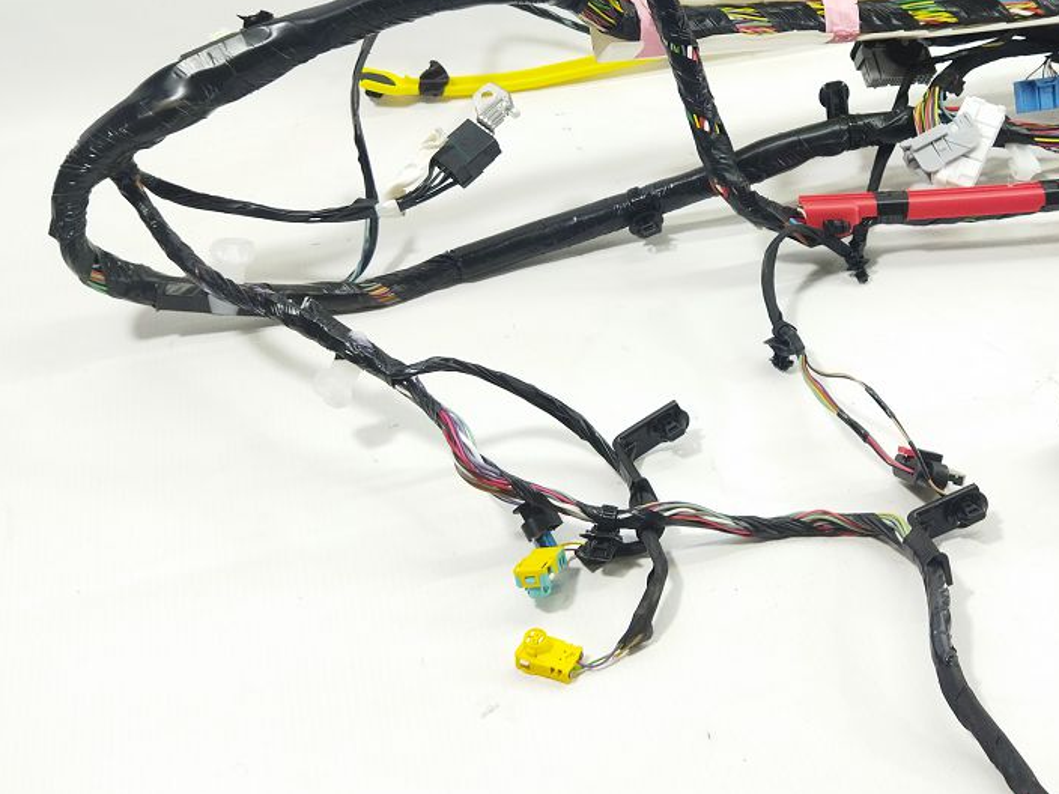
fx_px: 1407
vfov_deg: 31.5
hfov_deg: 40.2
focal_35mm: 46
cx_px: 778
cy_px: 335
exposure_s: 1/100
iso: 163
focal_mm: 4.71
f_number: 1.79
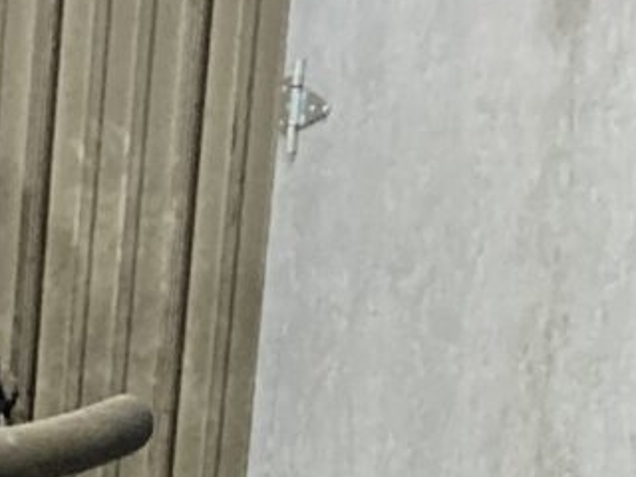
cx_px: -499
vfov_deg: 5.9
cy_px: 1721
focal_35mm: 224
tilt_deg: -22.1
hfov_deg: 8.5
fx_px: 4116
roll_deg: -2.3
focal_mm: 3.99
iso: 320
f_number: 1.8
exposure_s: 1/60
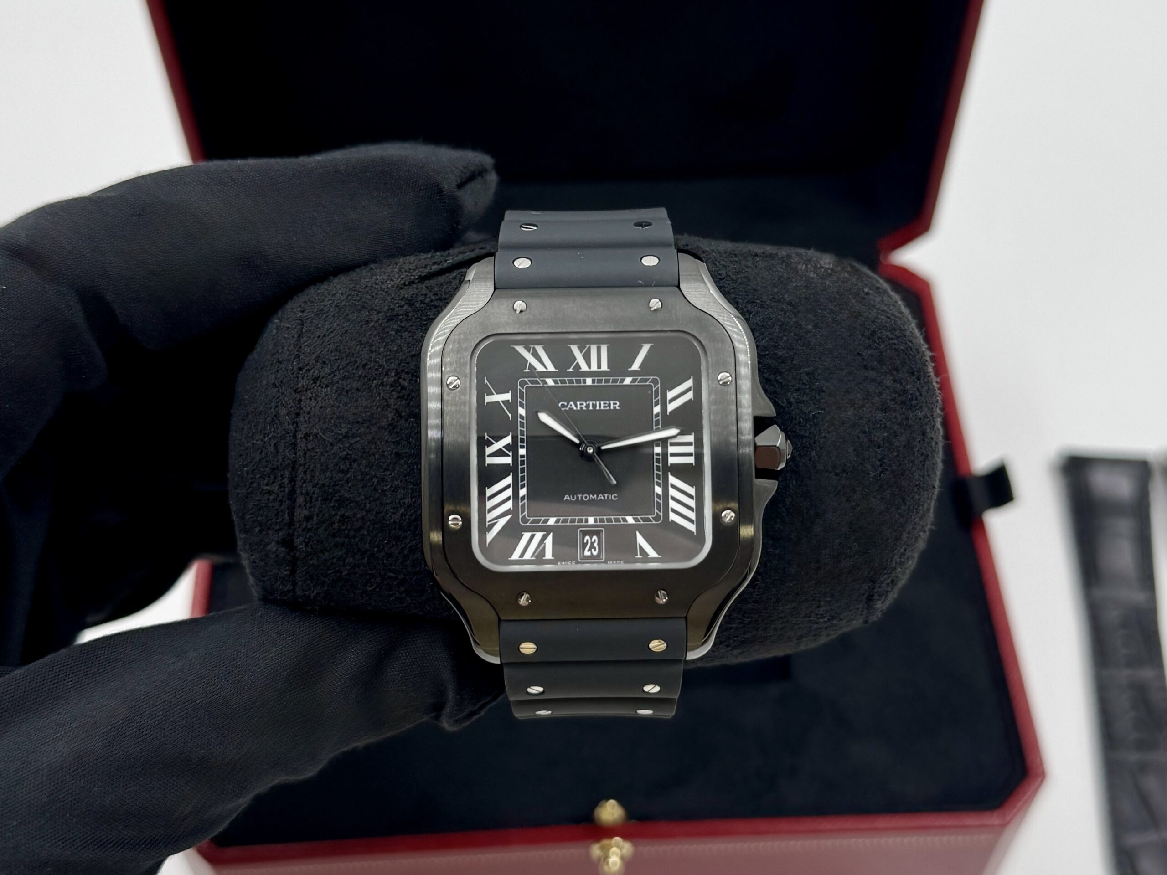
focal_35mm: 24
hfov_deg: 71.6
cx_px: 584
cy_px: 438
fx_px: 809
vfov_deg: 56.8
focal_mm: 6.76
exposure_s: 1/340
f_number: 1.78
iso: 80
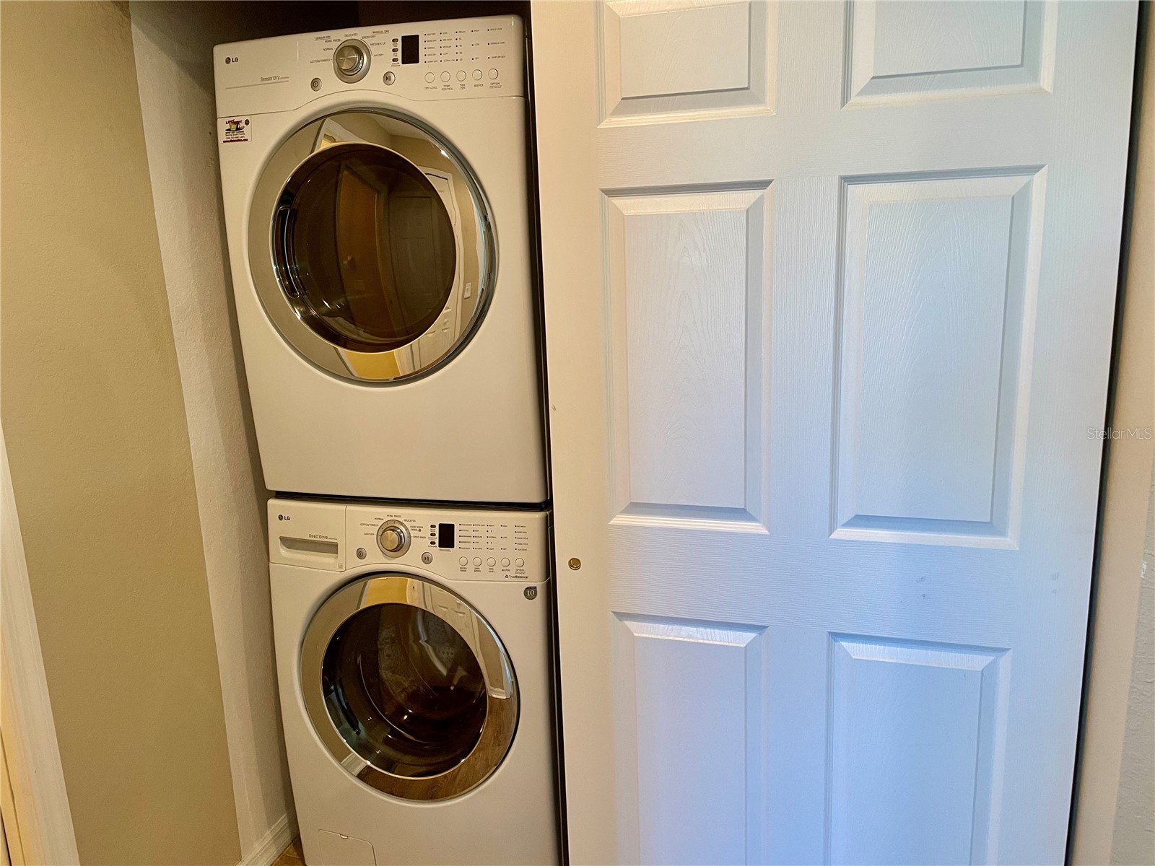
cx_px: 578
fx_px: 868
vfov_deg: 53.1
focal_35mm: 26
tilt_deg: -11.8
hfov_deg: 67.3
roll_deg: +2.1
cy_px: 433
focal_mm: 4.2
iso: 100
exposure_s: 1/60
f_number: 1.6
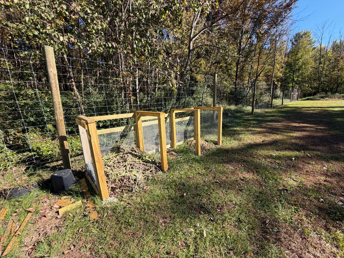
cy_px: 129
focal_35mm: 14
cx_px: 172
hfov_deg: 102.1
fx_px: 139
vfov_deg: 85.7
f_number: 2.2
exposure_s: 1/531
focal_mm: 2.22
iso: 40
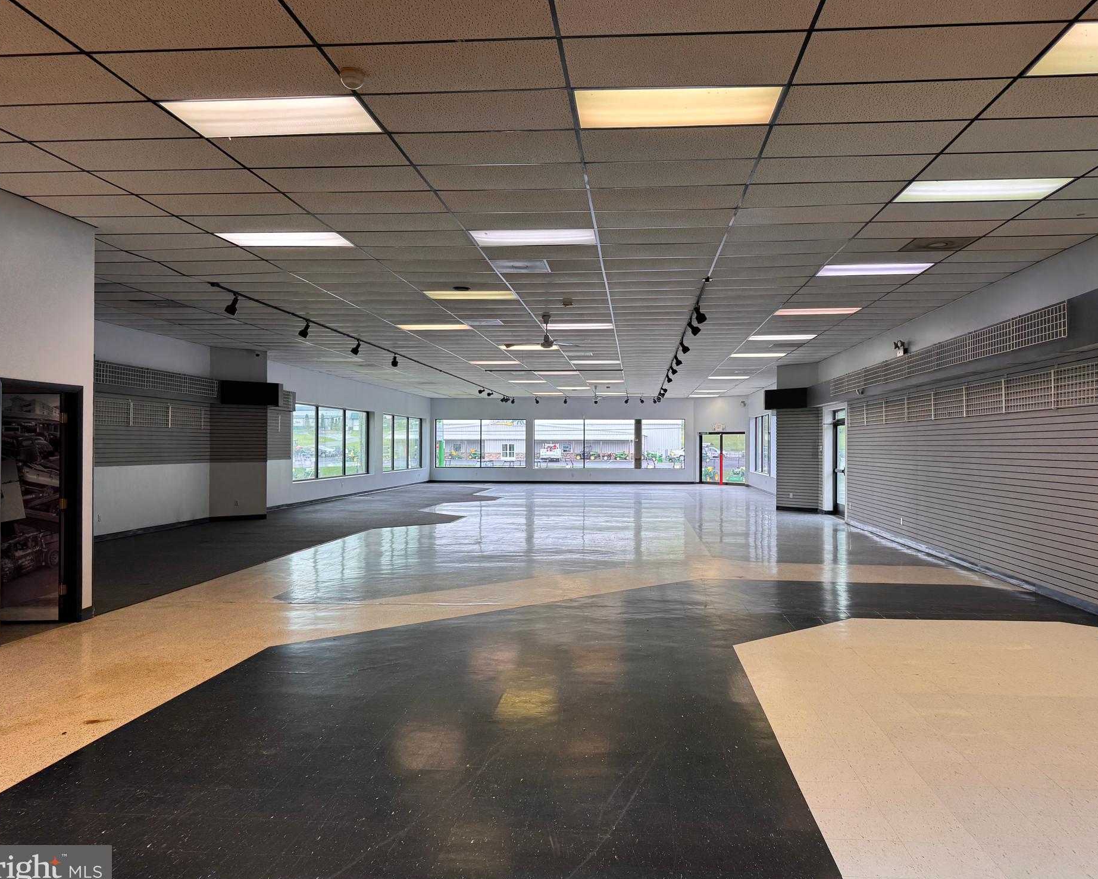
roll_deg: +0.8
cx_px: 573
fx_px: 845
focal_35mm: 26
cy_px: 437
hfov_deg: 66.0
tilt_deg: -0.1
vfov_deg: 54.9
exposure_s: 1/120
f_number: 1.78
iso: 80
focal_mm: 6.76
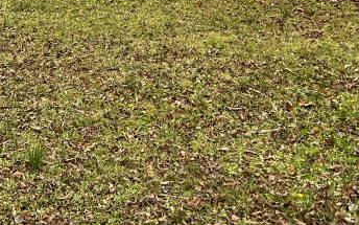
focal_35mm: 82
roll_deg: -0.8
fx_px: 802
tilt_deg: -2.5
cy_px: -108
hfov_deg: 25.1
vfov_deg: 14.8
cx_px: 134
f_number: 1.5
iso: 50
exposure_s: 1/662
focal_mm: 5.7
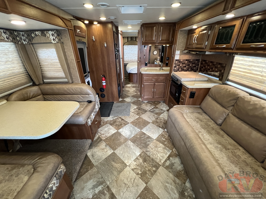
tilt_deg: -27.2
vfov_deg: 89.9
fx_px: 100
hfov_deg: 106.2
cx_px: 133
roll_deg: -0.5
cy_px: 100
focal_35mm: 13
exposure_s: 1/60
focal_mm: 1.57
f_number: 1.8
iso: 320
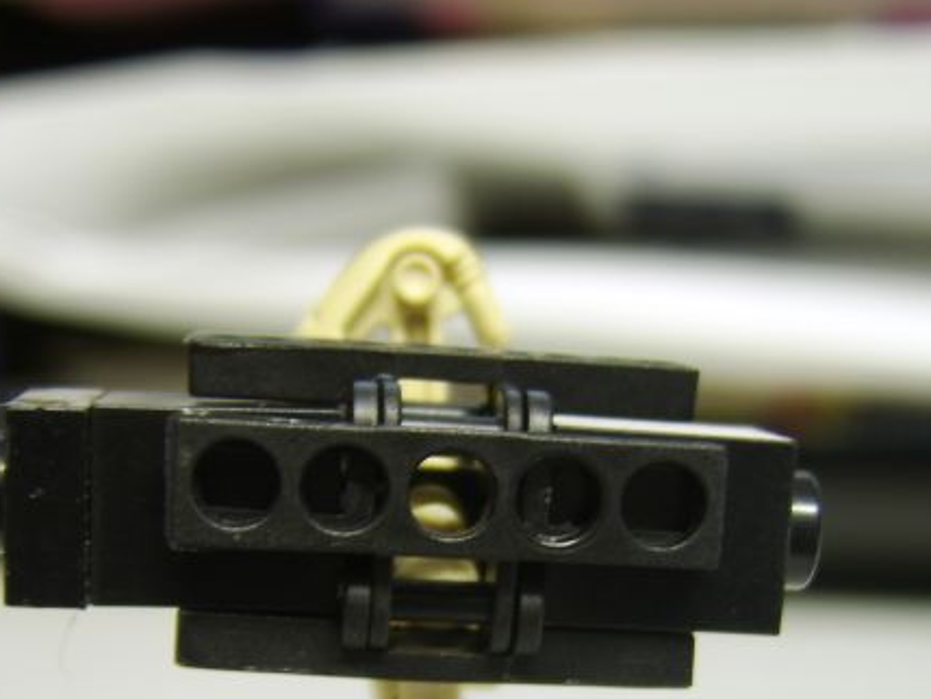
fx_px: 1399
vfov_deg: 27.5
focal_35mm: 52
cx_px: 475
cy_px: 560
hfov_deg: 36.8
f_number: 2.7
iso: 71
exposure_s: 1/5
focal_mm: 8.13
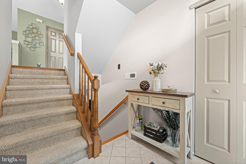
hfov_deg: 104.3
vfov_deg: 81.2
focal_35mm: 14
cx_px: 123
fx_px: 96
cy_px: 82
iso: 1250
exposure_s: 1/5
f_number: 6.3
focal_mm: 14
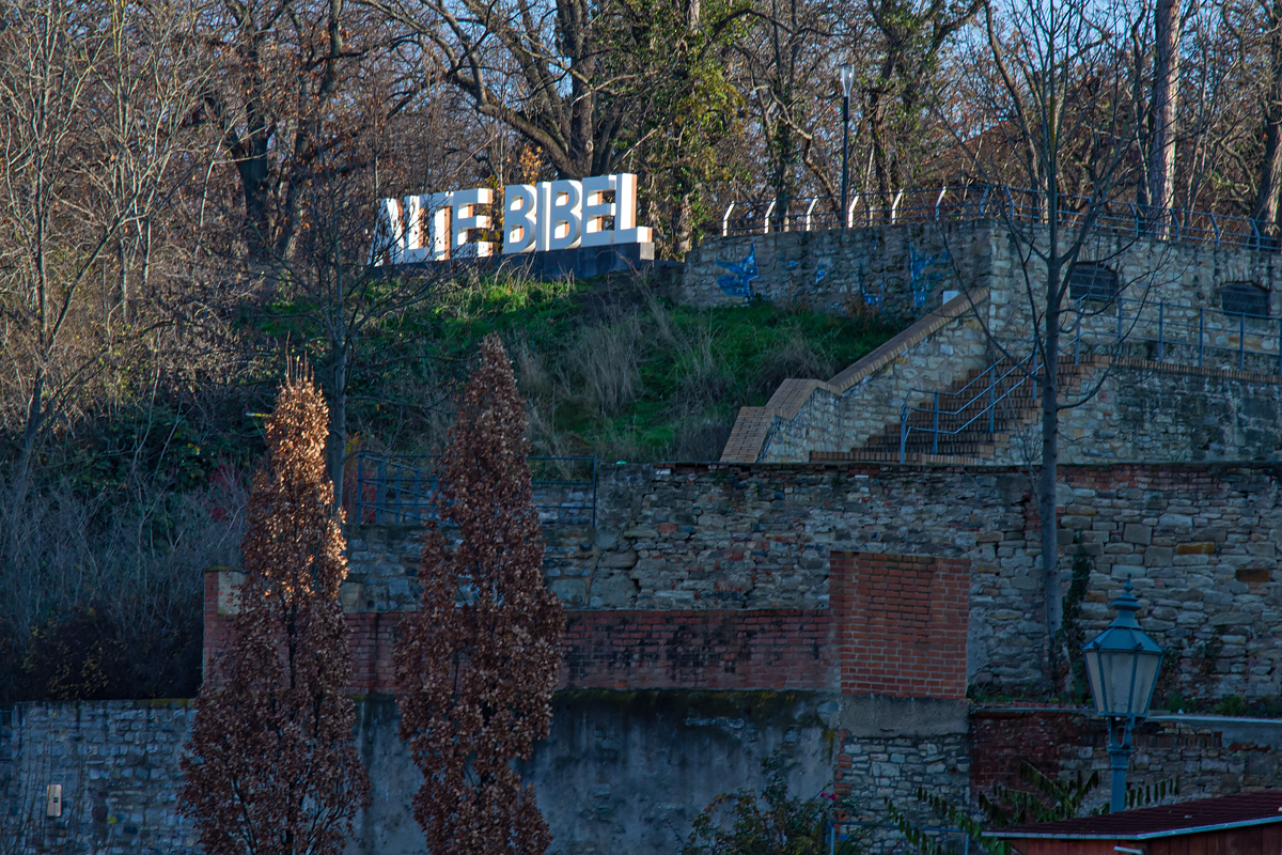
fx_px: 4273
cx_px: 641
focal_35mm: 120
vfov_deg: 11.4
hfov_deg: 17.1
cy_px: 428
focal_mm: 80
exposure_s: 1/200
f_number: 10
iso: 200
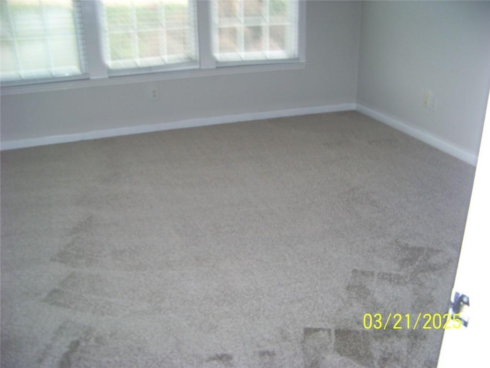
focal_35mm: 36
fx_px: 510
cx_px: 245
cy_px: 184
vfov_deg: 39.7
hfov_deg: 51.4
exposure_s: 1/30
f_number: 2.8
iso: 64
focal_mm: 5.85
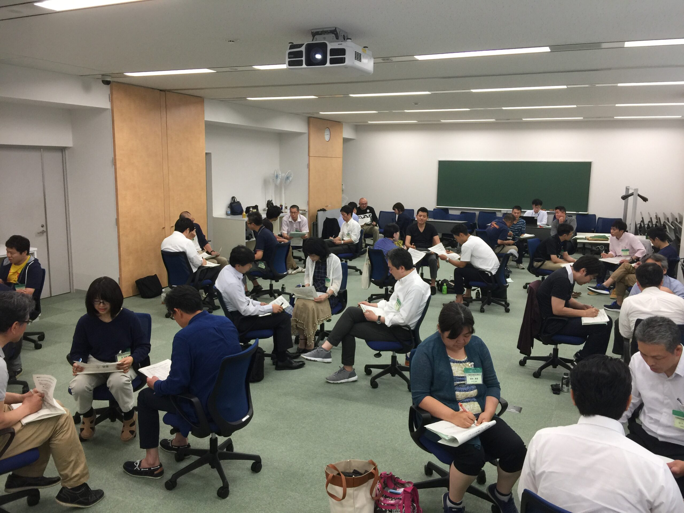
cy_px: 256
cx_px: 342
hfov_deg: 61.7
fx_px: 573
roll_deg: -1.6
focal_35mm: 29
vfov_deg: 48.2
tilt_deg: -9.8
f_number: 2.2
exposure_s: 1/30
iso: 32
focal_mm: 4.15
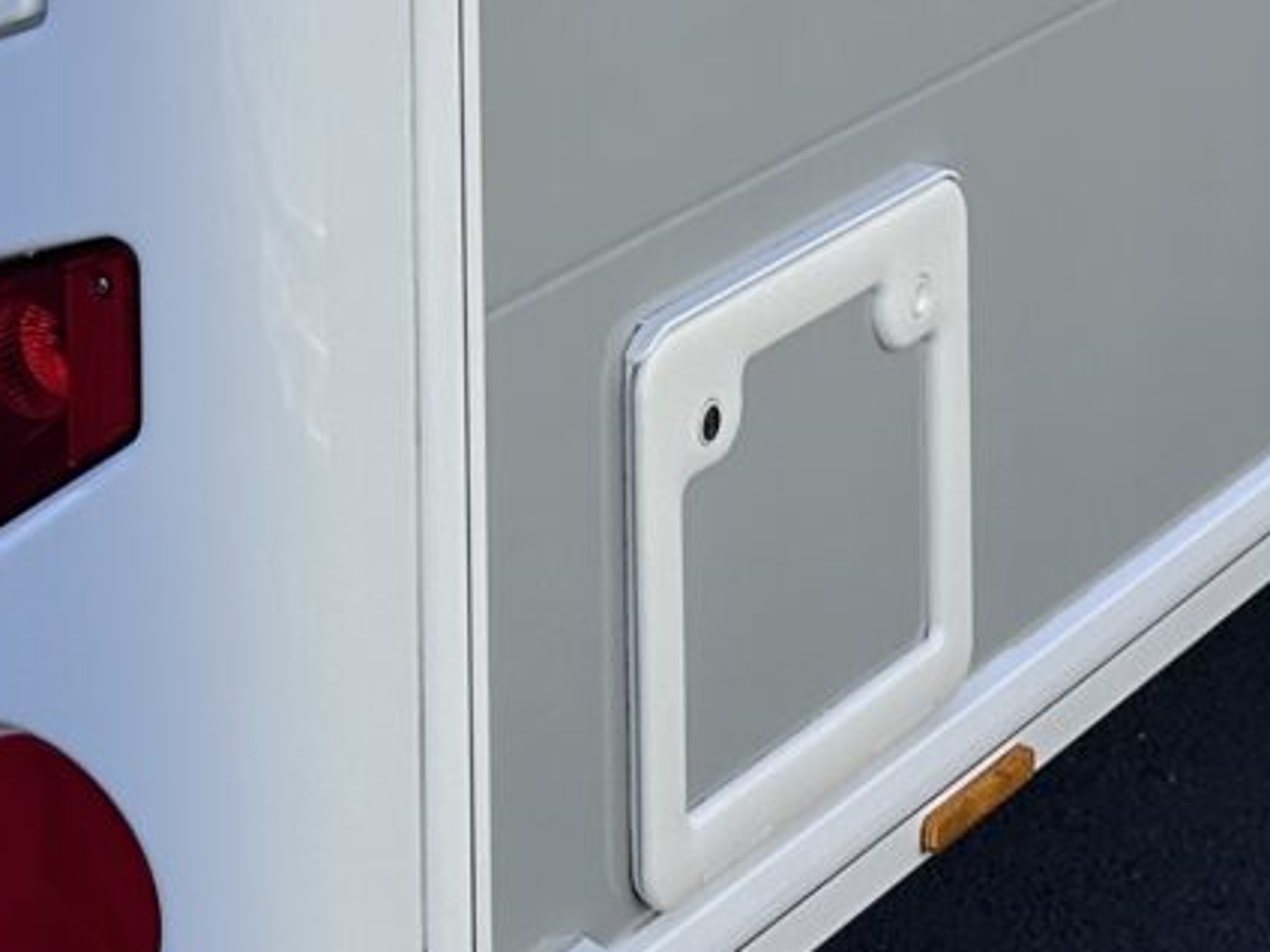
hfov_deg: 16.9
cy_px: -775
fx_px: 4256
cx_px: 392
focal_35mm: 116
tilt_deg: -4.0
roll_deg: +1.5
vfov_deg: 11.8
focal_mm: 6.86
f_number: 1.78
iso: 80
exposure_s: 1/3247
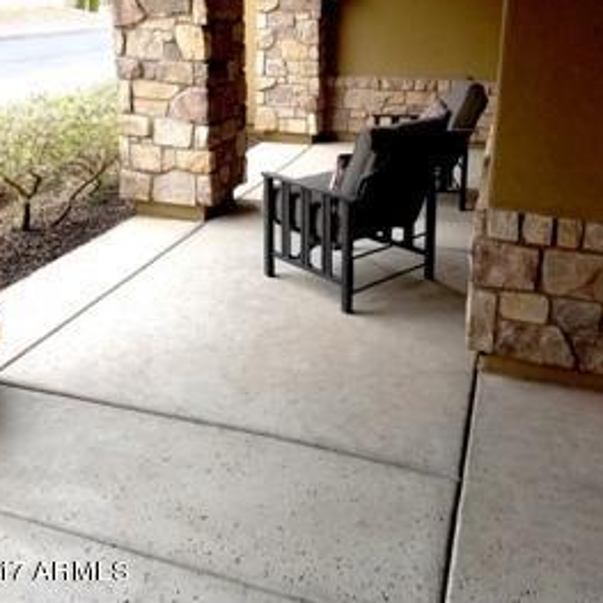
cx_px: 296
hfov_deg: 47.2
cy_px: 154
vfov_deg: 45.6
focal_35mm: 35
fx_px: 690
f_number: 1.7
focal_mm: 4.2
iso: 50
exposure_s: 1/151
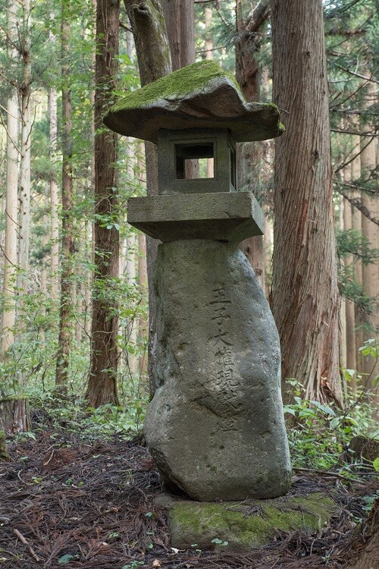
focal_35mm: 53
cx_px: 190
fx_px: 837
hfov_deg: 25.5
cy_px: 284
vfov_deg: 37.5
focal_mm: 53
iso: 3200
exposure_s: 1/8
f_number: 6.3
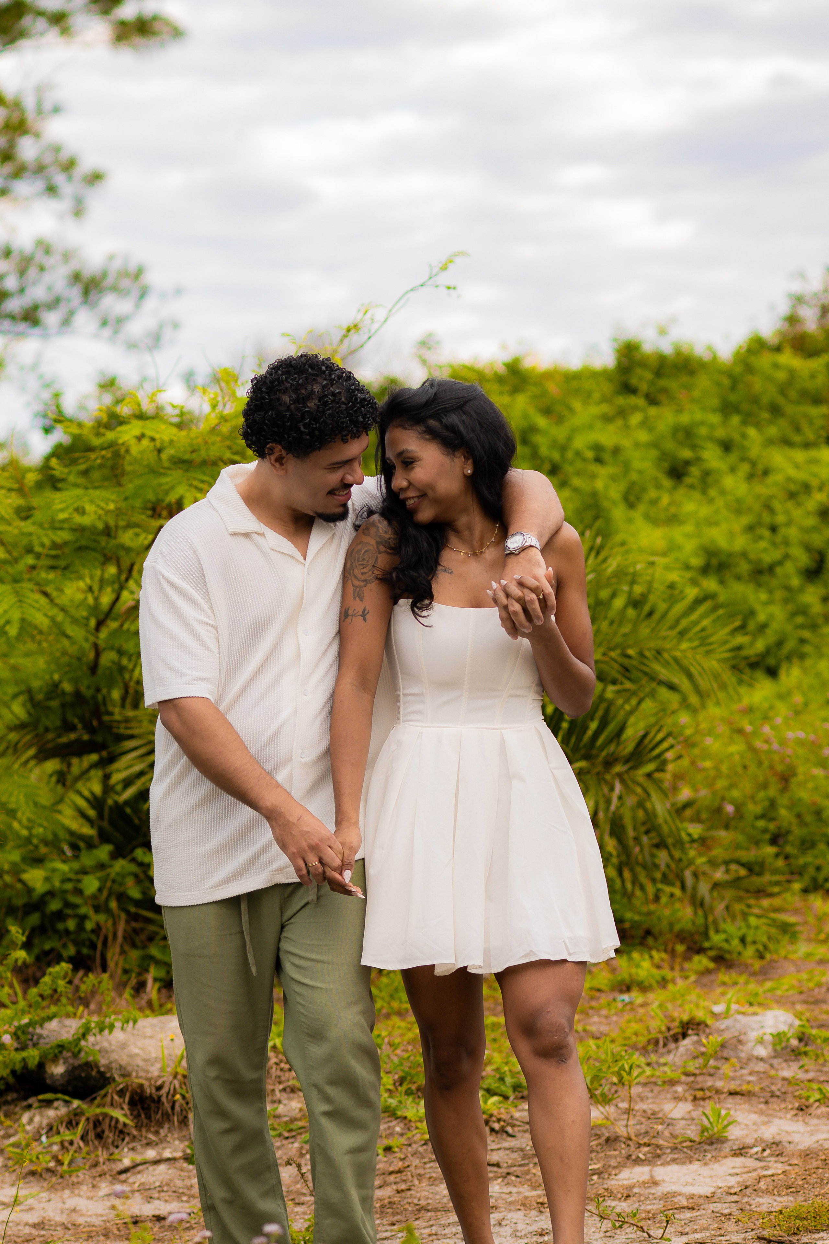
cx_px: 414
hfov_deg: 10.8
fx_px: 4404
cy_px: 622
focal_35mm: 128
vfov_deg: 16.1
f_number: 3.2
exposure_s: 1/320
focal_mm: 85
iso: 200
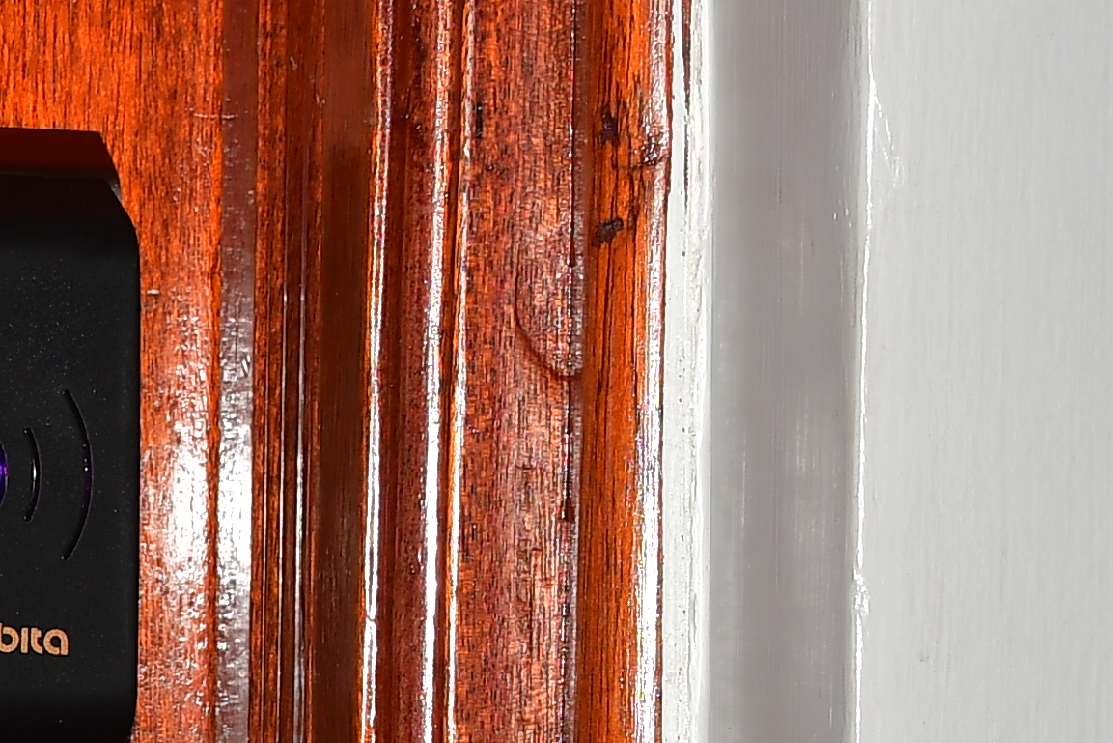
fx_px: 6184
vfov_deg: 6.8
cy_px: 850
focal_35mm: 200
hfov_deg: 10.2
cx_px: -148
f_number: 5.6
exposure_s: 1/60
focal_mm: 27
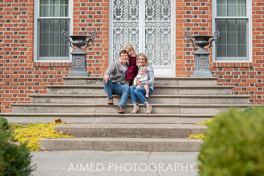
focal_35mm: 87
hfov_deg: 23.5
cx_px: 131
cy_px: 88
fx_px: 636
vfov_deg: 15.8
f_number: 3.2
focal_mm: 85
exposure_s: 1/640
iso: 80
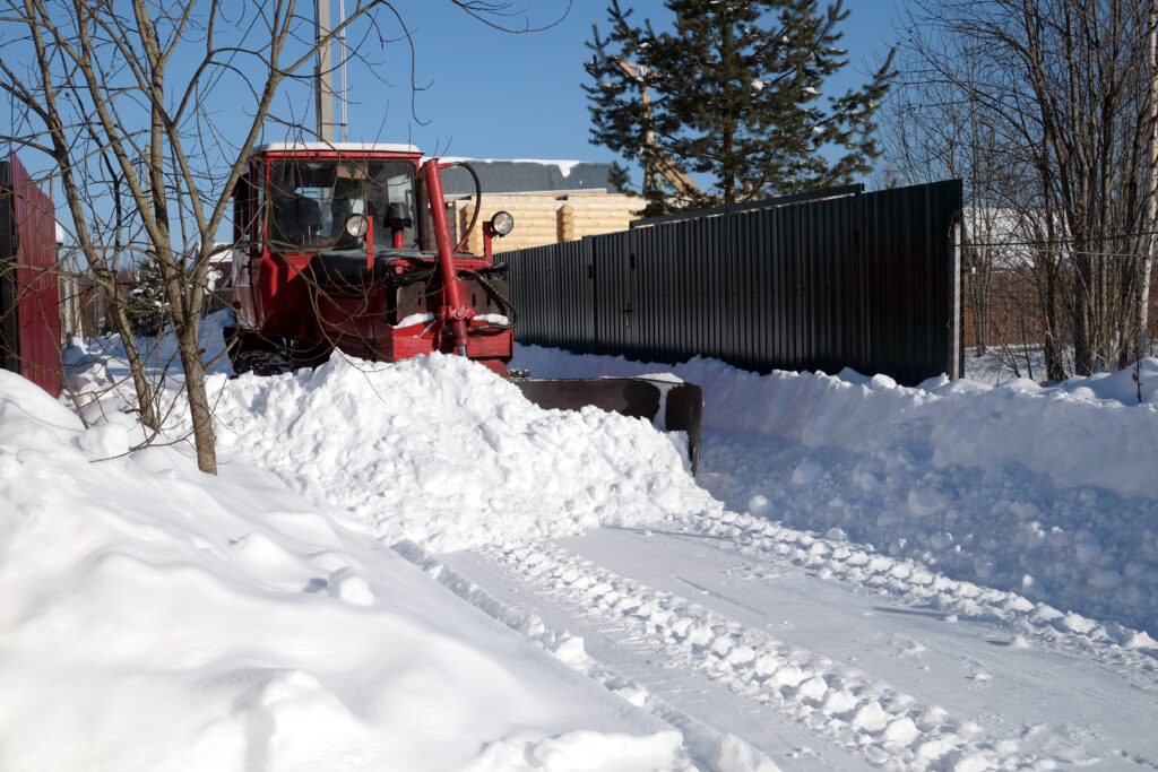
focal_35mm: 45
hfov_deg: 43.6
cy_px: 386
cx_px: 579
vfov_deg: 29.9
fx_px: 1448
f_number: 8
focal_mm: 30.2
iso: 200
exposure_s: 1/1300
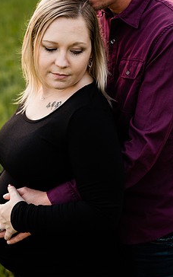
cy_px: 139
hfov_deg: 17.9
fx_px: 550
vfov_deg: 28.2
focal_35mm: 73
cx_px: 63
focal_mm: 58
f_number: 3.2
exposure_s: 1/200
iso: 400
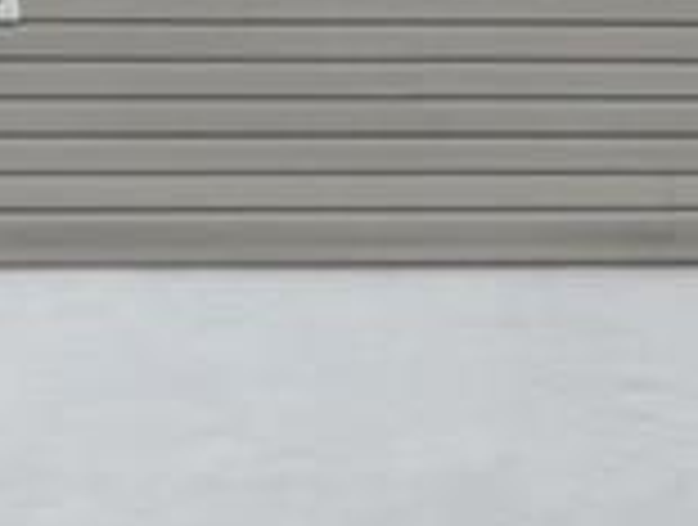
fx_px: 4527
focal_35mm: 224
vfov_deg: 6.7
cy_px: 400
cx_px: 784
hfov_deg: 8.7
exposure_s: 1/90
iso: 80
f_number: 7
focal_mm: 6.3
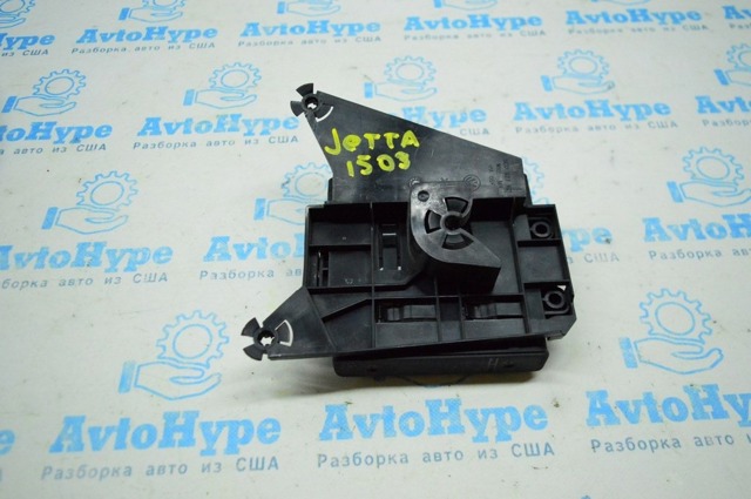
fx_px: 625
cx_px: 376
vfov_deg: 43.5
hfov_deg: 62.0
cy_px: 250
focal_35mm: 30
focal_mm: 20
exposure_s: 1/1000
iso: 6400
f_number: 4
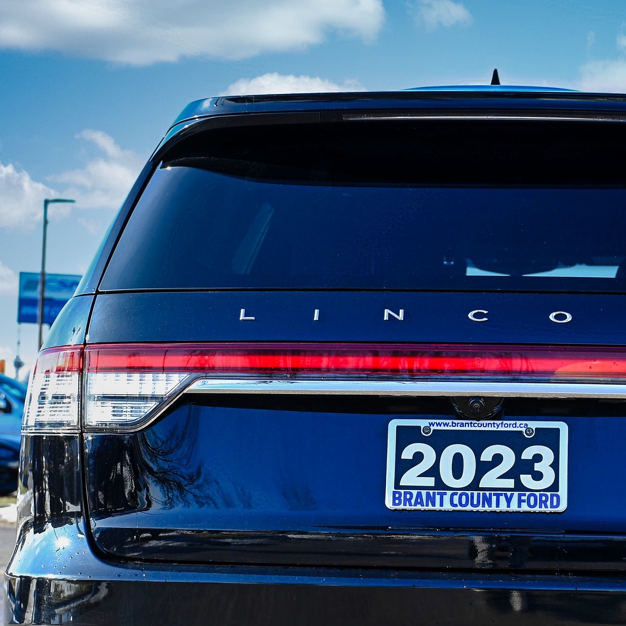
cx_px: 463
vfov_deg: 20.4
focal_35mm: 84
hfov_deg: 20.5
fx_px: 1719
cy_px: 502
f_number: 4
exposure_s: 1/200
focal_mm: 35
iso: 64
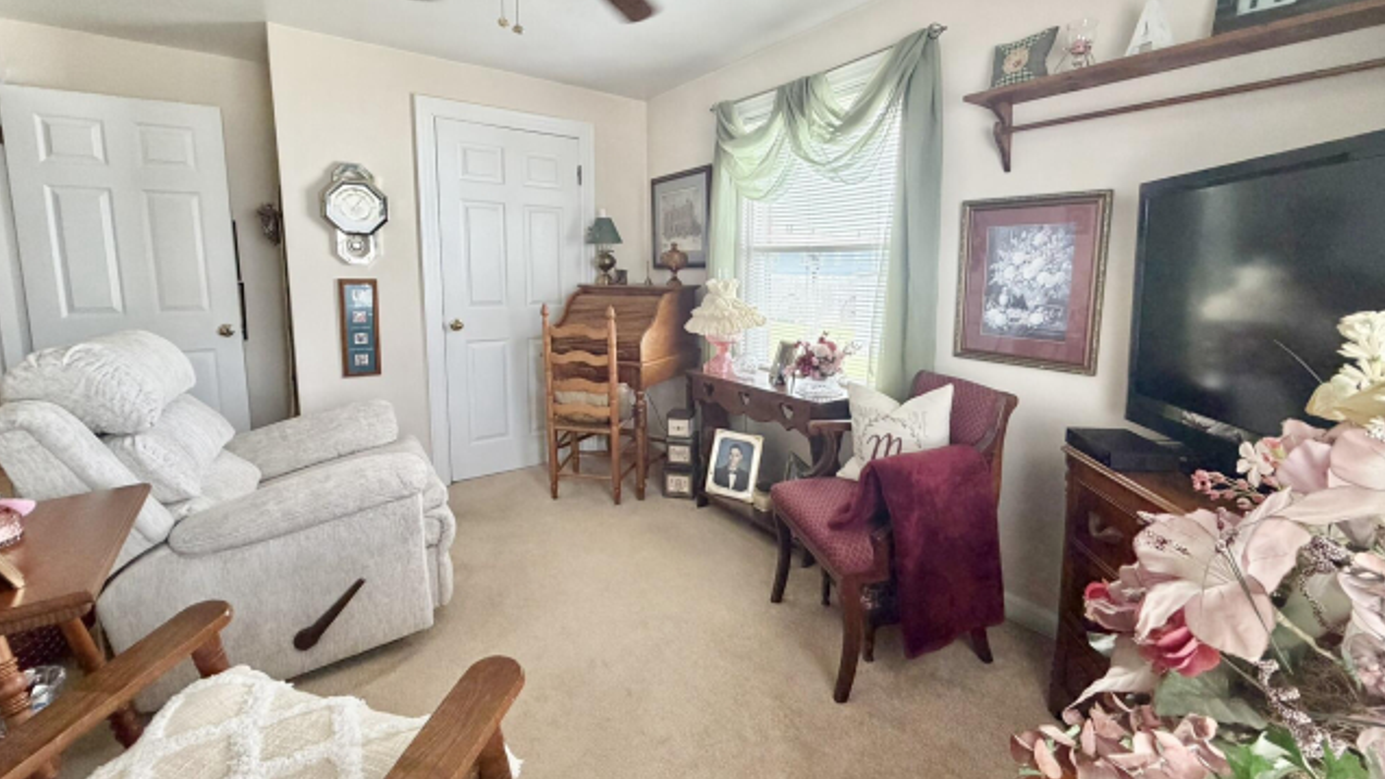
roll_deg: +0.1
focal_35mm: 16
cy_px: 339
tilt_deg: -7.0
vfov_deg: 66.8
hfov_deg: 99.3
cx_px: 720
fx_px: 588
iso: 320
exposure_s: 1/121
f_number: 2.2
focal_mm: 2.22
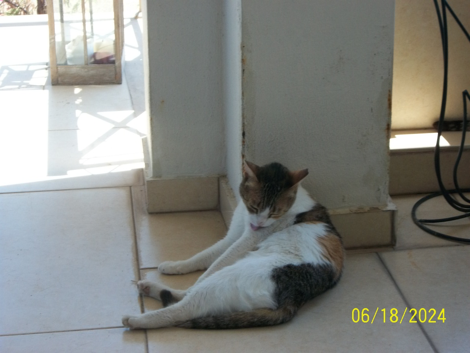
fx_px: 1045
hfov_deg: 25.3
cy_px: 176
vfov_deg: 19.1
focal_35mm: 77
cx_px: 235
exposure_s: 1/125
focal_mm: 13.7
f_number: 4.6
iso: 80
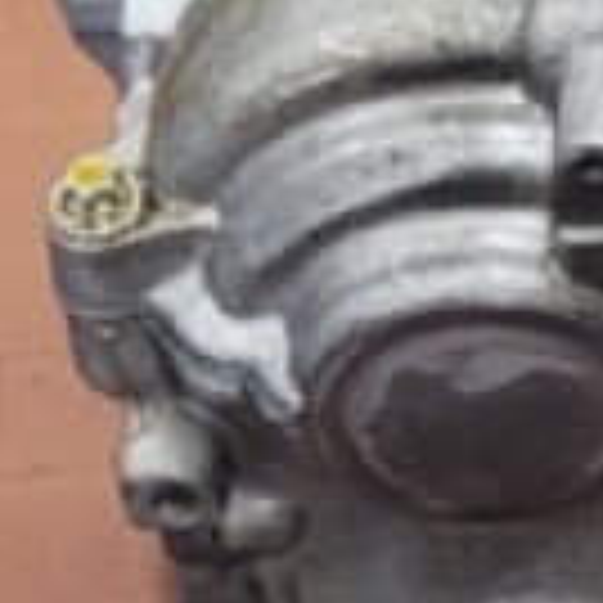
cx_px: 896
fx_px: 4316
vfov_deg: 7.8
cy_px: -364
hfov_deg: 7.8
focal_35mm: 219
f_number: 1.8
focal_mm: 5.4
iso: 250
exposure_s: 1/50
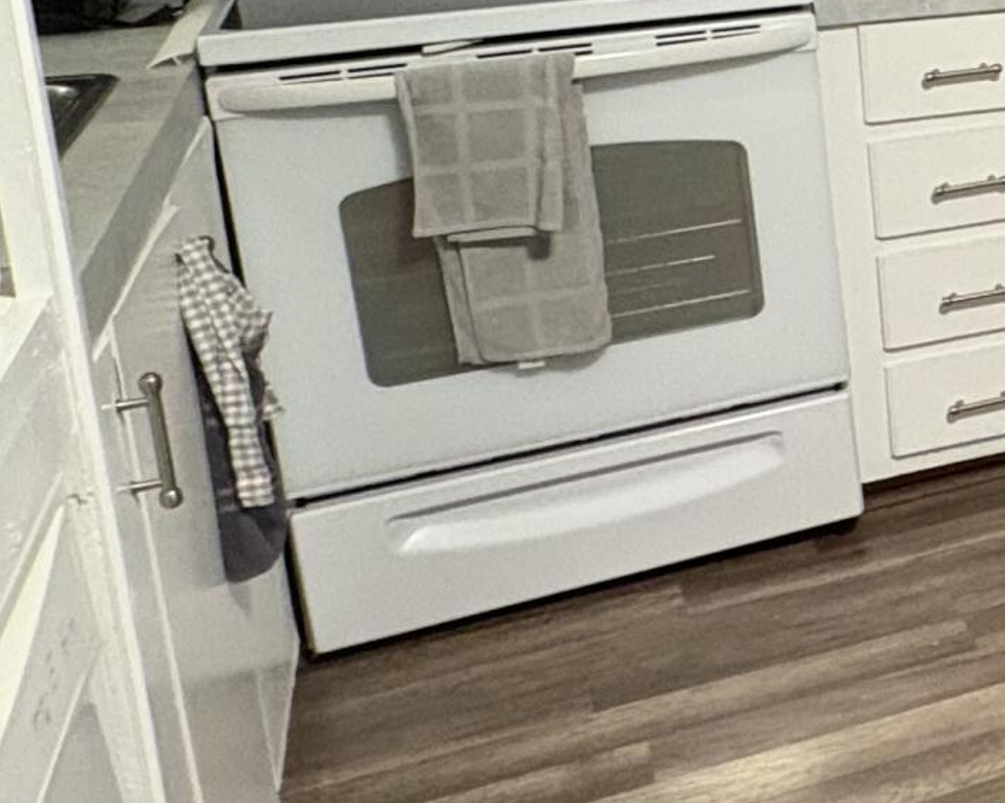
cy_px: 81
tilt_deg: -13.0
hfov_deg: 25.3
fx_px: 1724
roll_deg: +0.3
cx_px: 1471
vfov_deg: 25.4
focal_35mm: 58
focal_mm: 2.22
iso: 500
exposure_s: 1/60
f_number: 2.2
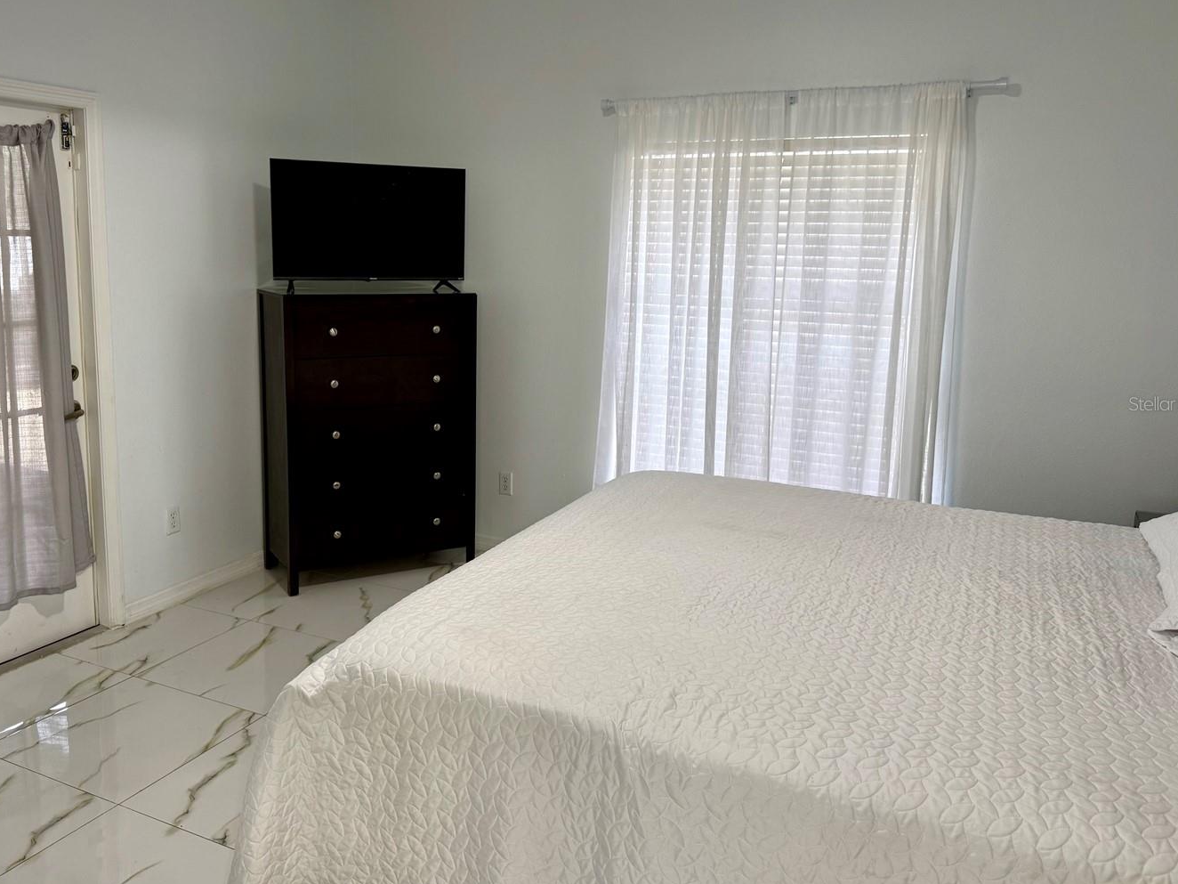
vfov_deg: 48.2
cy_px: 403
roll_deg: -0.8
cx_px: 501
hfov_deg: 61.4
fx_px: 987
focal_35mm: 29
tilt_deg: -9.5
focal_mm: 6.76
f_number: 1.78
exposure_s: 1/60
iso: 125
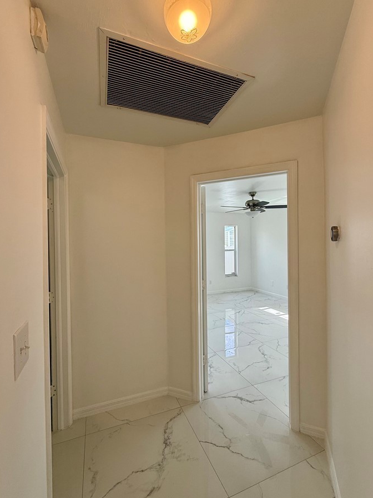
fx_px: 230
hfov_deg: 78.1
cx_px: 184
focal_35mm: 16
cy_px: 248
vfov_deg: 94.5
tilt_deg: +0.4
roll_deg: +0.7
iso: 64
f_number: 2.2
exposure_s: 1/120
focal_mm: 2.22
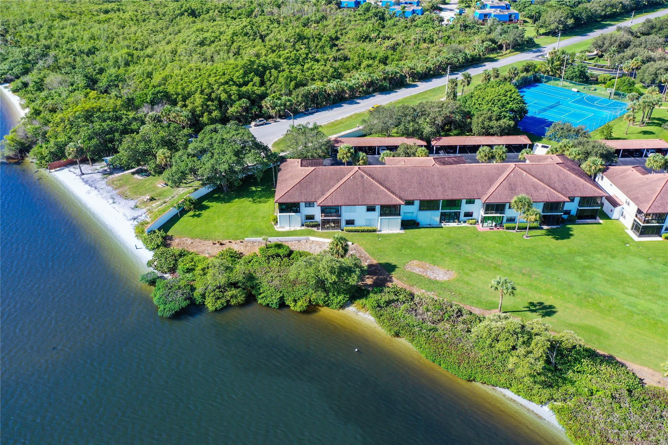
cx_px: 334
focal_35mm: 28
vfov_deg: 46.4
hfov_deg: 65.5
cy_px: 222
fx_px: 519
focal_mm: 10.26
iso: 100
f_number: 5
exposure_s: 1/240
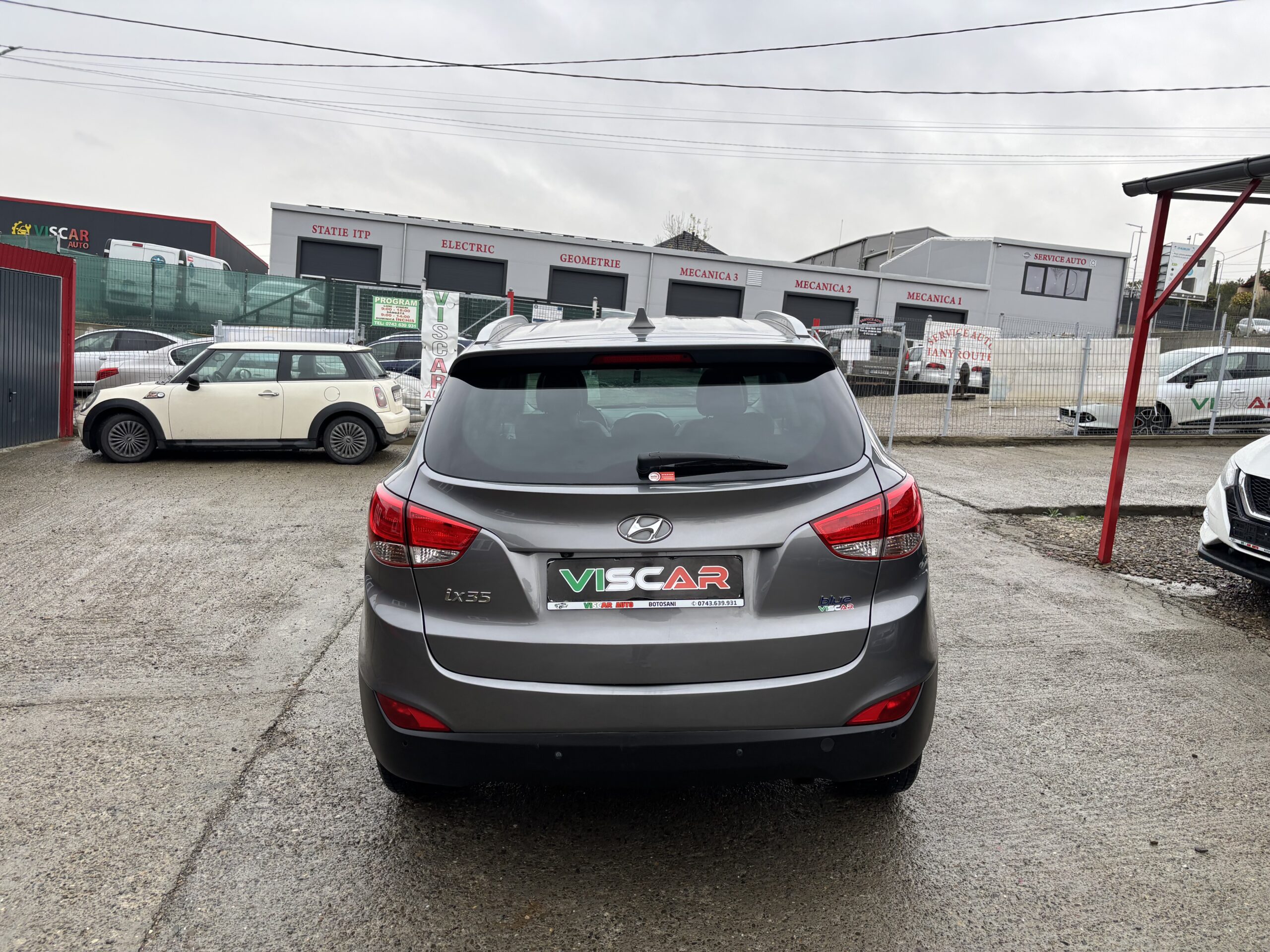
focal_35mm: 26
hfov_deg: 67.3
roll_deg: -5.5
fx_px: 954
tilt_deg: -4.9
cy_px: 476
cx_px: 635
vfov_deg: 53.1
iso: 40
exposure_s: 1/139
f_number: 1.6
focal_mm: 5.96
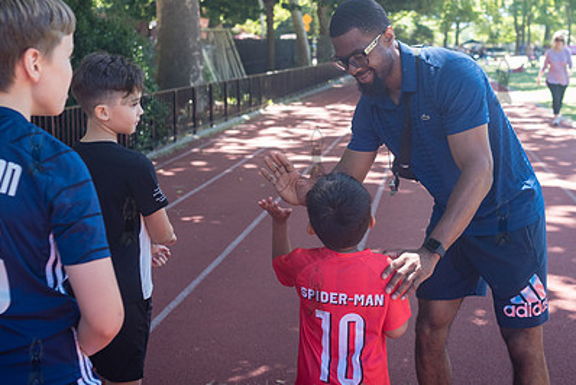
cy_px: 150
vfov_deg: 26.5
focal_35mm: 51
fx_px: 817
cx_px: 315
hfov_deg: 38.8
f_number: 3.5
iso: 1000
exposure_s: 1/1000
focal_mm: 35
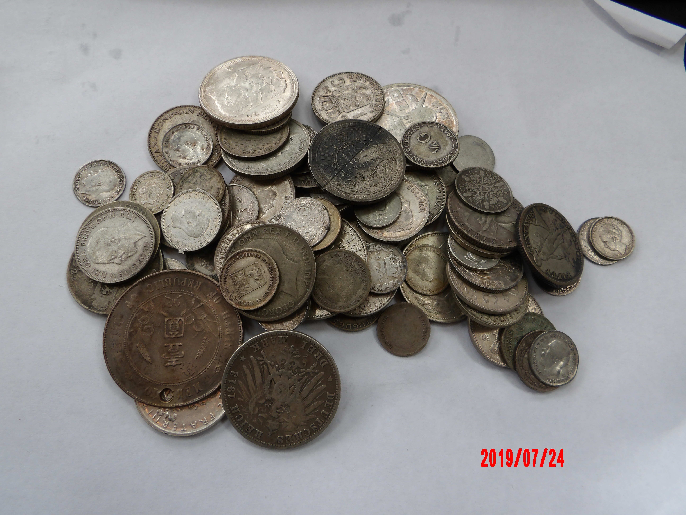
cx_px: 343
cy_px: 258
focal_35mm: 23
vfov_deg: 58.9
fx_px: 456
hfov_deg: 73.9
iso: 100
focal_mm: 4.2
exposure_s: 1/77
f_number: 4.1
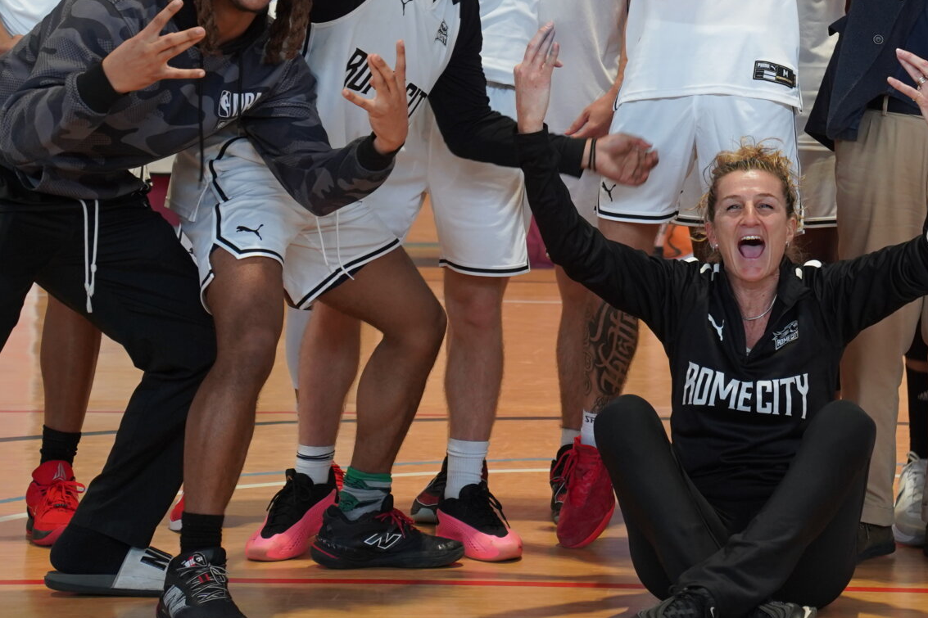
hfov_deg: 17.9
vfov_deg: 12.0
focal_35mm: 113
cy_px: 75
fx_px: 2912
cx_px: 773
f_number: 4
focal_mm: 50
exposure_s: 1/160
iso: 1000
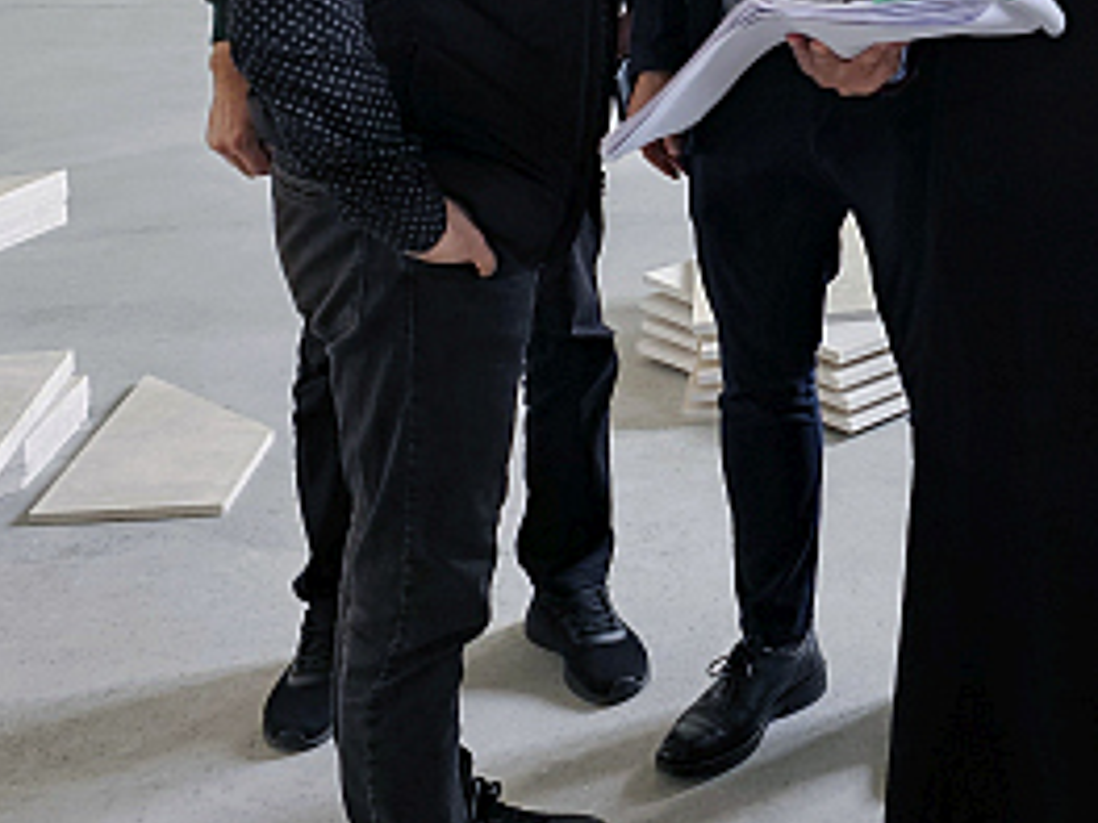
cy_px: -213
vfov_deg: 18.4
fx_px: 2378
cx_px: 1144
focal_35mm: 75
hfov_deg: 24.6
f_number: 1.7
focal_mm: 6.3
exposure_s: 1/100
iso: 320
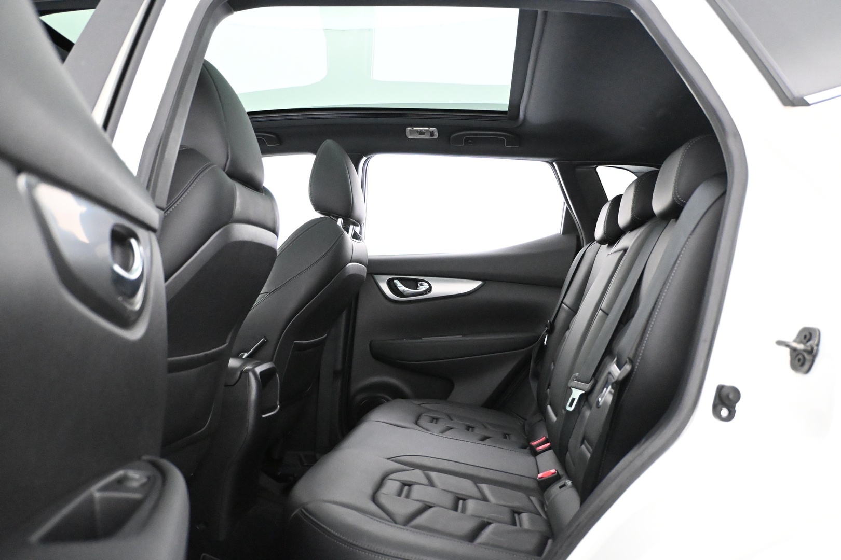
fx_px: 683
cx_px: 420
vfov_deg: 44.6
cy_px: 280
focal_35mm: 29
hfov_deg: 63.2
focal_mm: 19.5
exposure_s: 1/60
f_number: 3.8
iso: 9000
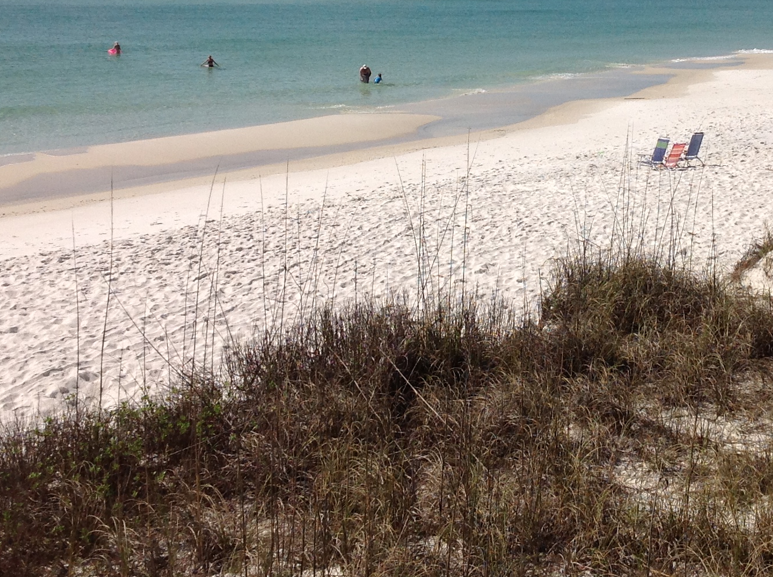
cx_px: 552
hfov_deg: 28.3
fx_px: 1516
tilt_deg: -7.6
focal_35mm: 68
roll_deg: -1.6
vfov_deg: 21.2
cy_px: 85
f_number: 2.4
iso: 50
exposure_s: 1/5051
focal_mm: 4.28
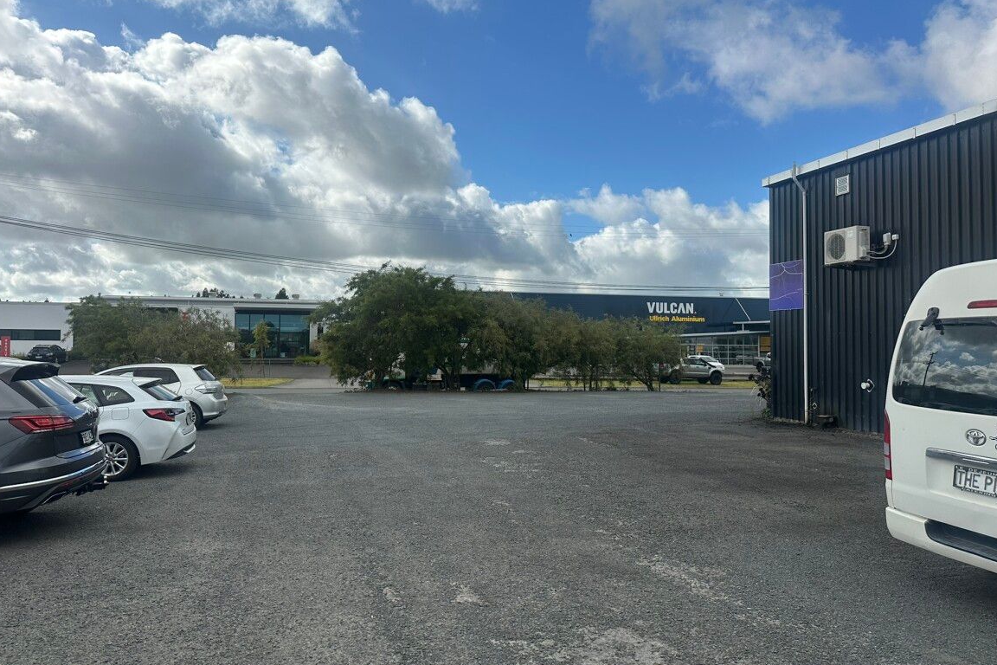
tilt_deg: +4.5
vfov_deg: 49.5
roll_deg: -2.0
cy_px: 319
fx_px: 720
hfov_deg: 69.4
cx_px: 481
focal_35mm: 26
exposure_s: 1/6623
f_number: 1.78
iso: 80
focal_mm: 6.86
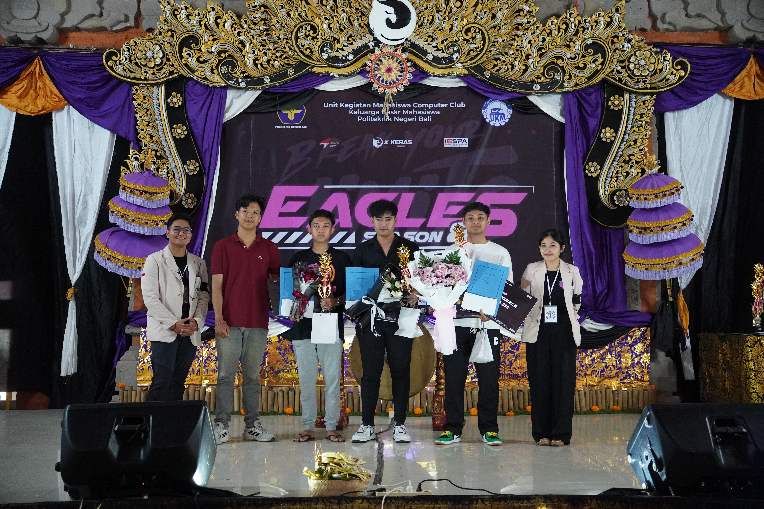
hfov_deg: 45.2
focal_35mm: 43
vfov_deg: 31.1
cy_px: 254
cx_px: 382
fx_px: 917
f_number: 2.8
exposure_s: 1/125
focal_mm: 28.8
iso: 2000
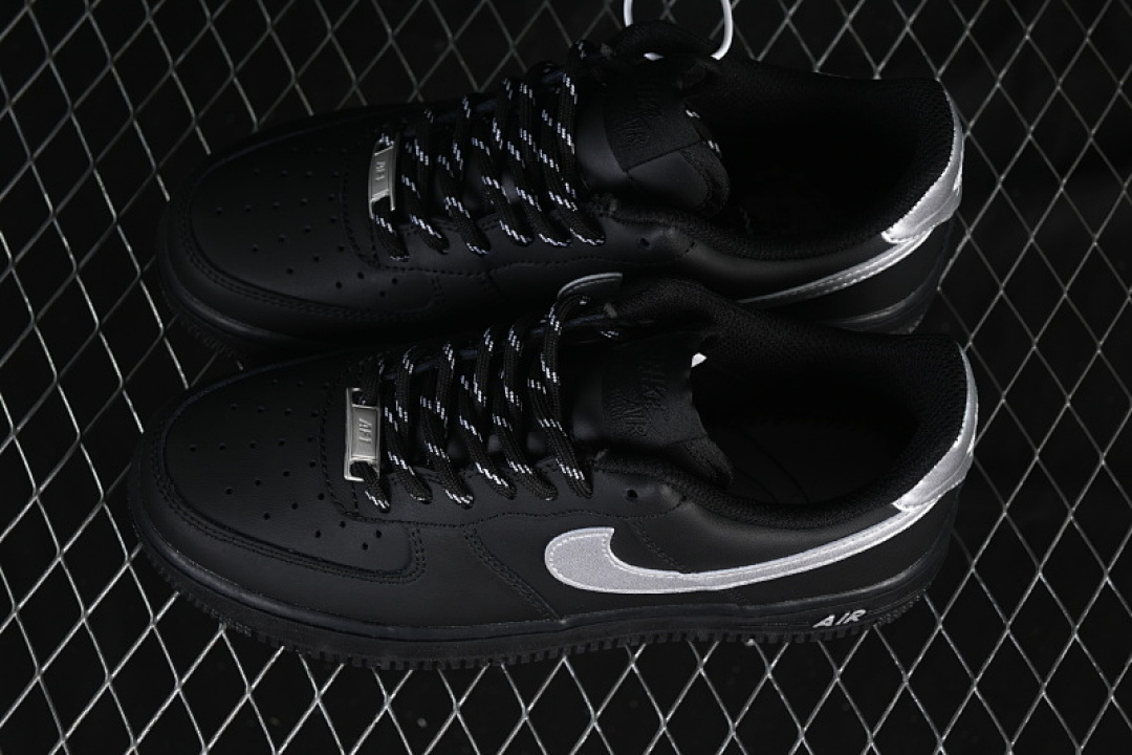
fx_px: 2358
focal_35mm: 75
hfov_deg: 27.0
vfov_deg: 18.2
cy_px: 378
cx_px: 566
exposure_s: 1/40
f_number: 6.3
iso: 160
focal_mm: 50
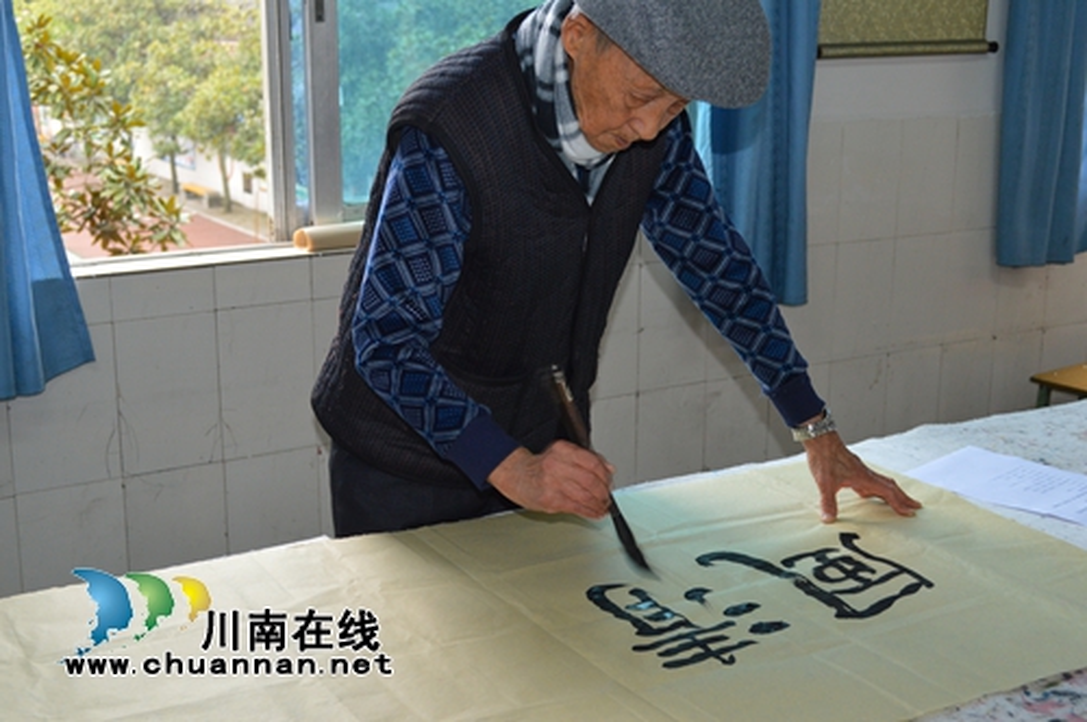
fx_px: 1538
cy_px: 361
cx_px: 544
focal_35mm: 51
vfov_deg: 26.4
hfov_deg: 38.9
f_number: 5
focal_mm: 34
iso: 720
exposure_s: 1/60
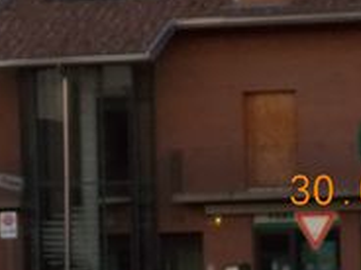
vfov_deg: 3.3
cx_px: 94
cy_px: -168
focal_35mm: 452
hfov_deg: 4.4
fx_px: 4714
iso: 320
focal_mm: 23
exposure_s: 1/60
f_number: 6.5
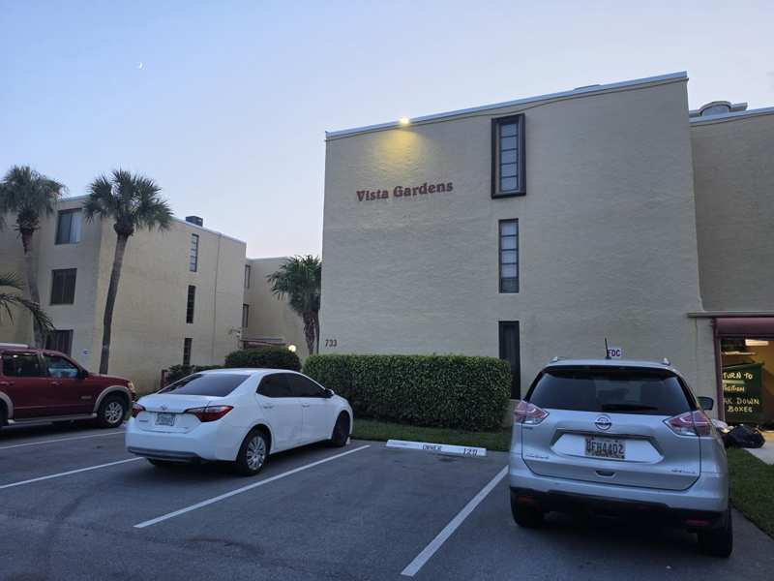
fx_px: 514
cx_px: 387
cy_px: 290
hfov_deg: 73.9
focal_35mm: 23
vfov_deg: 58.9
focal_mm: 6.5
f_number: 1.4
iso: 40
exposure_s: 1/120
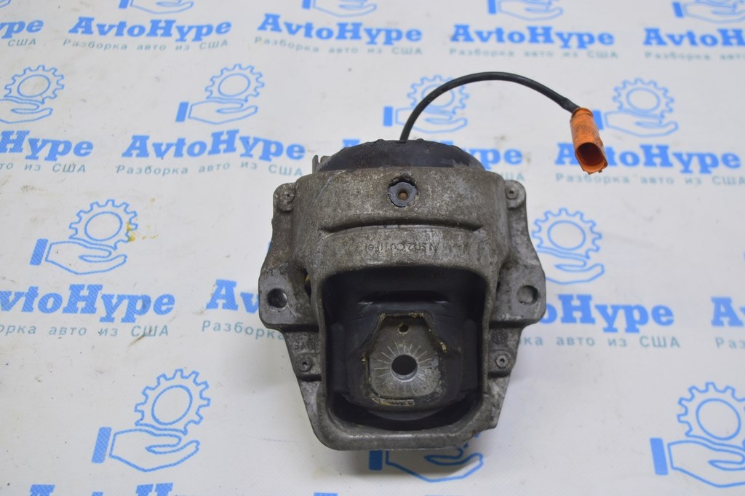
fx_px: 806
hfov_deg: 49.6
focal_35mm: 39
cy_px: 248
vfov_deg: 34.2
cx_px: 372
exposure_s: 1/25
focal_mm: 26
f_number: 5.6
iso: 400
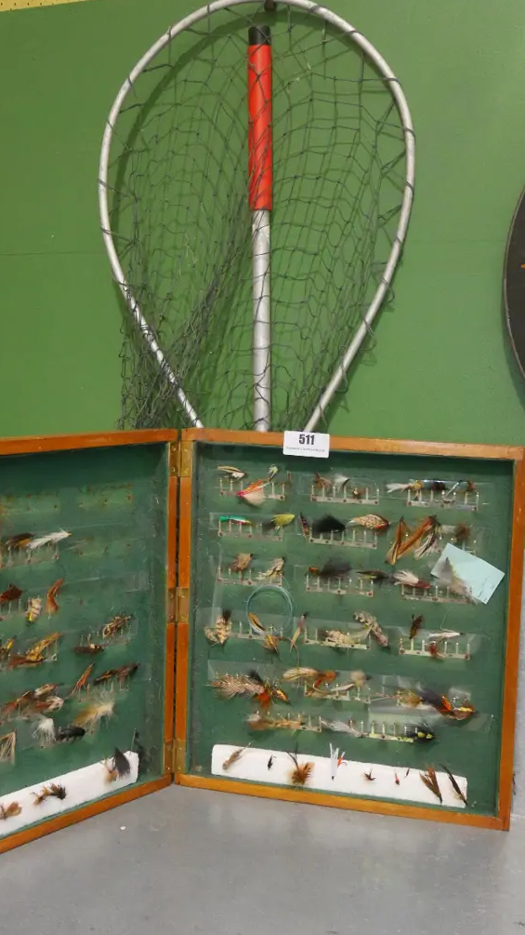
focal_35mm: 40
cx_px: 197
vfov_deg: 50.5
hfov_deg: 29.6
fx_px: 990
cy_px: 471
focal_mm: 18
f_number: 4.2
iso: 3200
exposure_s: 1/60
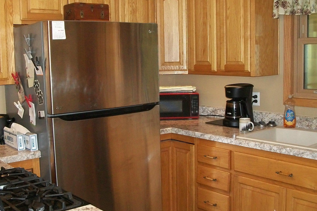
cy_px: 108
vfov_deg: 30.5
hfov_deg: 44.5
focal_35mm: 44
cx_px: 149
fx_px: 387
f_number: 2.9
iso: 240
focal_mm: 5.7
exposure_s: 1/60
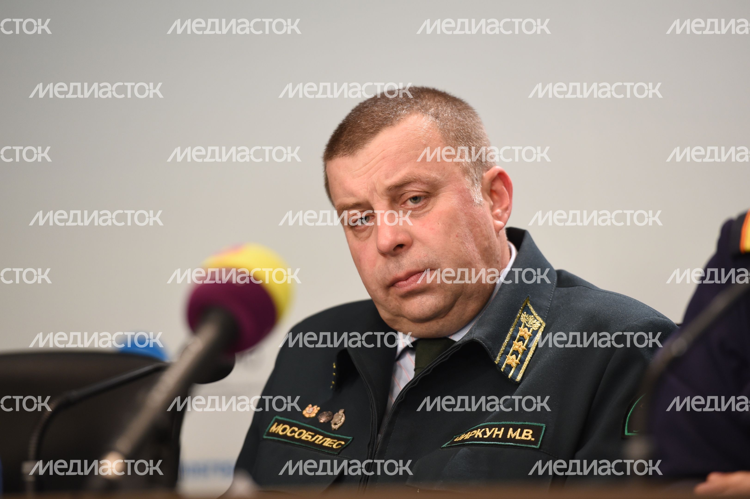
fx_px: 4164
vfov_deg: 6.9
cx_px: 375
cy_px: 250
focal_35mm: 200
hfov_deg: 10.3
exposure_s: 1/250
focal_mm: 200
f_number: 3.5
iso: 1600
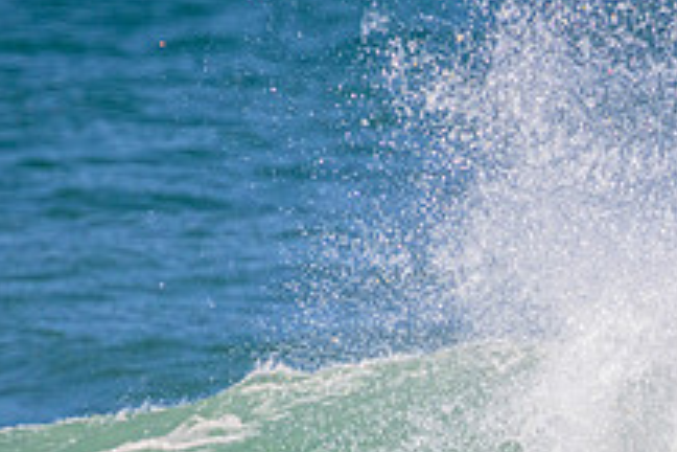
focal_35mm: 2149
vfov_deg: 0.6
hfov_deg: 1.0
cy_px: 589
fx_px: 40410
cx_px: 724
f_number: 11
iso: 1400
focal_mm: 800
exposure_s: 1/2000
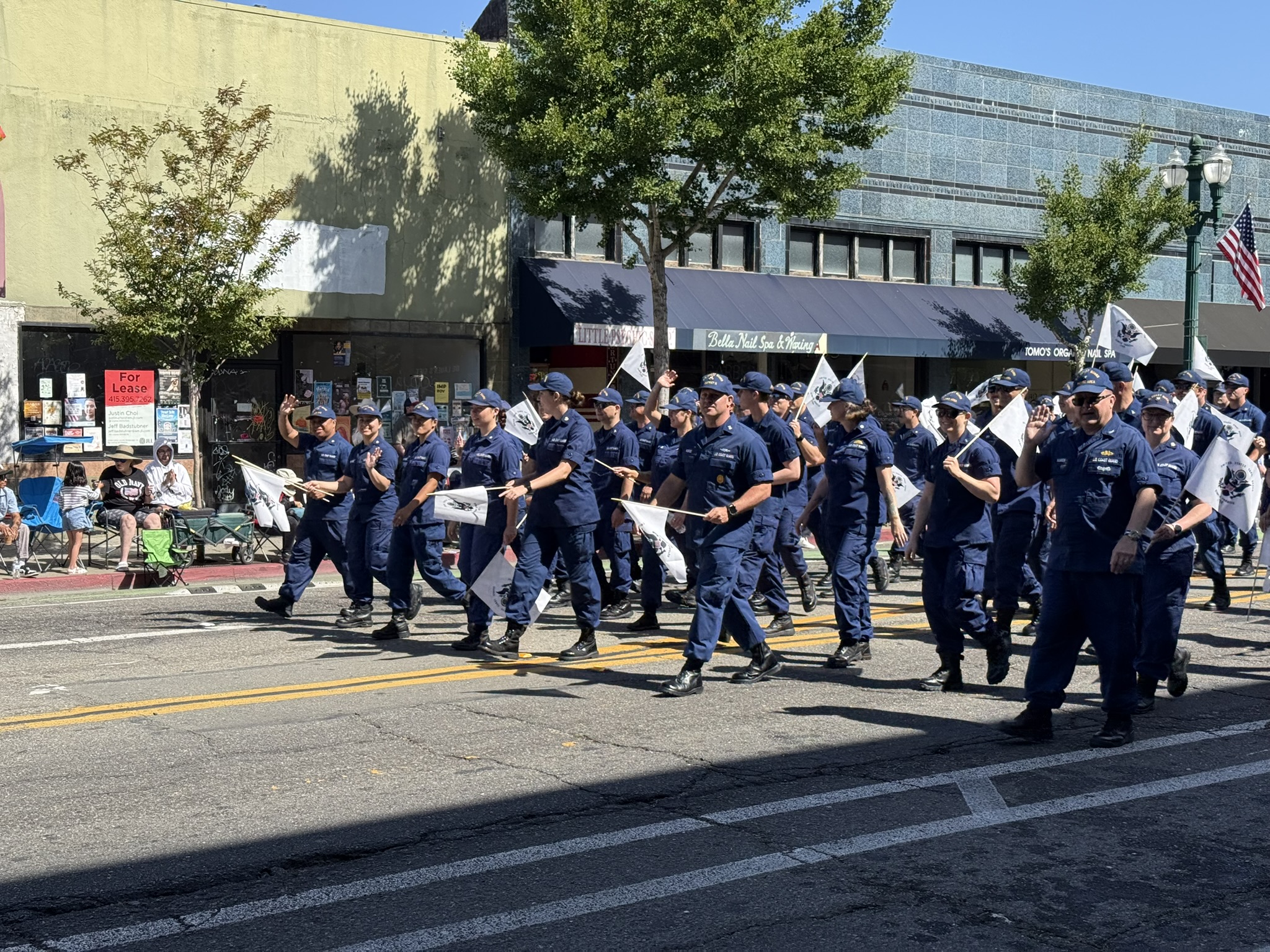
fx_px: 1761
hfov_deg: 39.7
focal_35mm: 48
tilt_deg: -1.7
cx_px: 635
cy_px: 476
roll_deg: -1.2
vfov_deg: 30.3
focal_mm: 6.76
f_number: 1.78
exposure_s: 1/2494
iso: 80
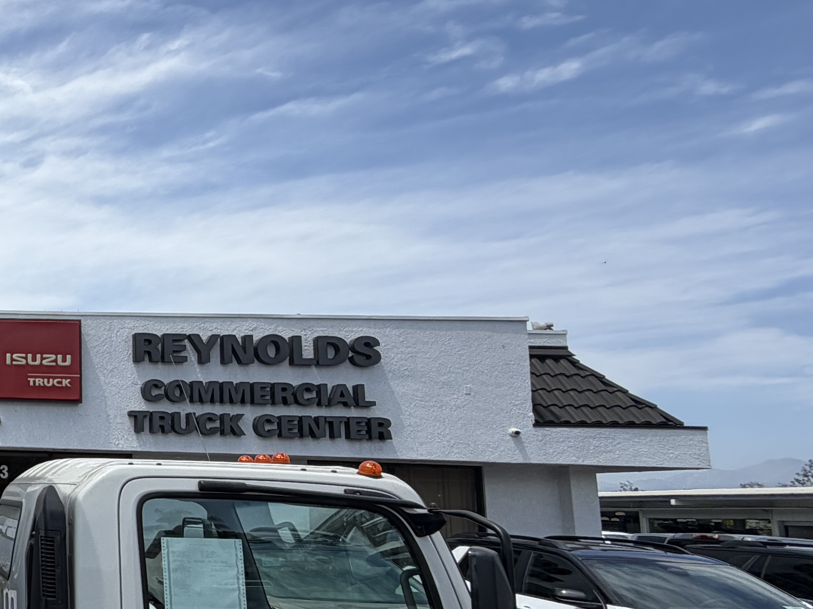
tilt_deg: +8.3
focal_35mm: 38
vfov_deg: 37.4
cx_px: -285
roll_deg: -1.9
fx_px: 892
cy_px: 389
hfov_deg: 33.2
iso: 32
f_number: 2.2
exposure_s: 1/770
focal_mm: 2.22
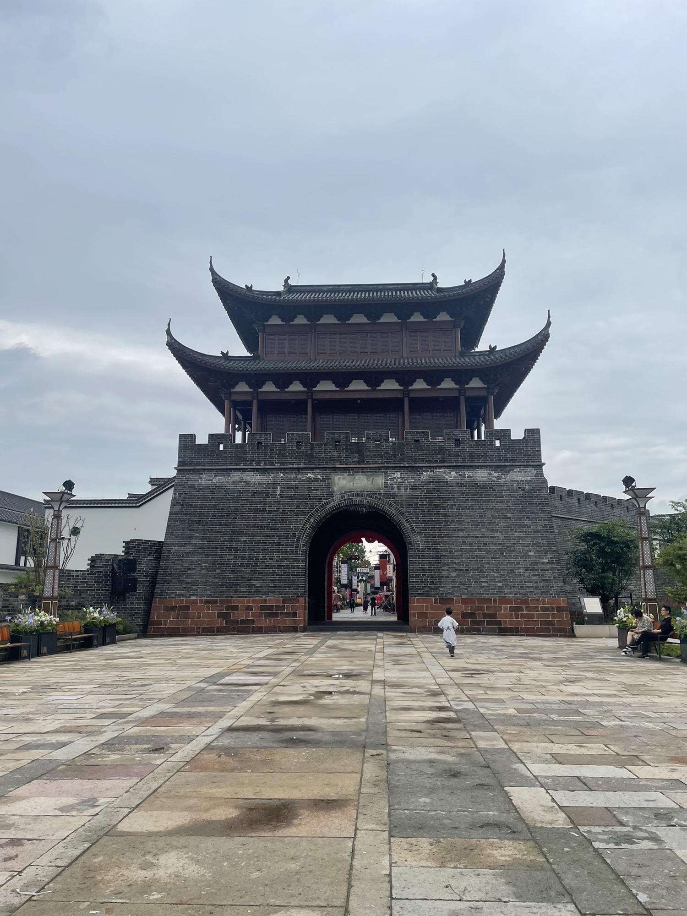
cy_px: 458
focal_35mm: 26
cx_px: 344
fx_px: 688
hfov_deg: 53.1
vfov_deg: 67.3
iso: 32
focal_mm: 4.2
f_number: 1.6
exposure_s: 1/3610
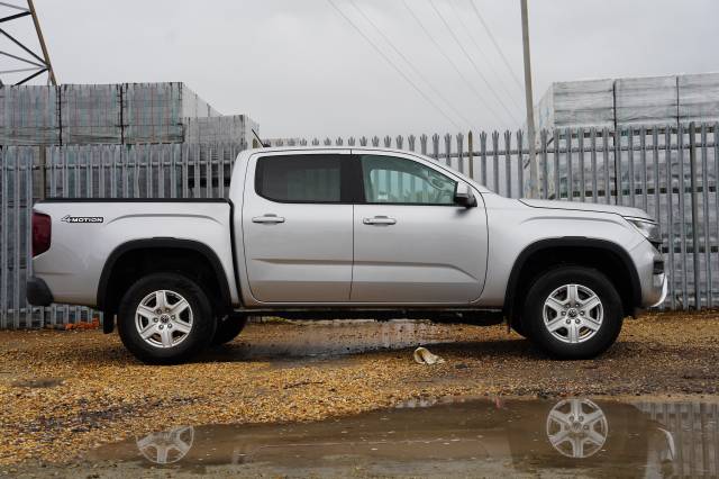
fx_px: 942
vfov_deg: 28.5
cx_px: 360
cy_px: 240
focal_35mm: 47
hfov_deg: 41.8
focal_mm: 47.2
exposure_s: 1/250
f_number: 5
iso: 100
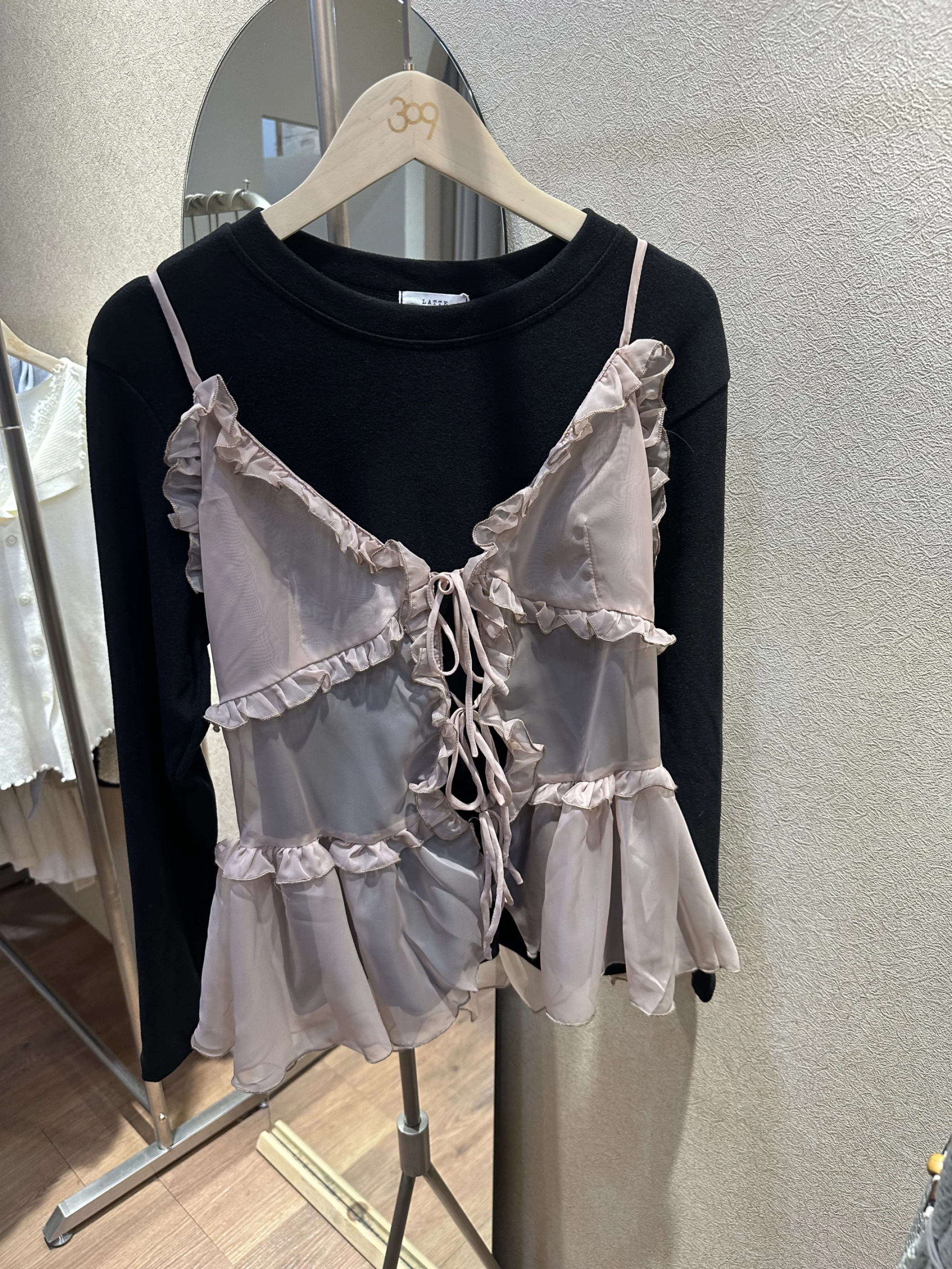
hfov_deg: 56.8
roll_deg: +1.2
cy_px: 634
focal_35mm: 24
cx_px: 476
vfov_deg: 71.6
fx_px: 880
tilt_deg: -20.7
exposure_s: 1/120
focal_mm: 6.86
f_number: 1.78
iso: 200
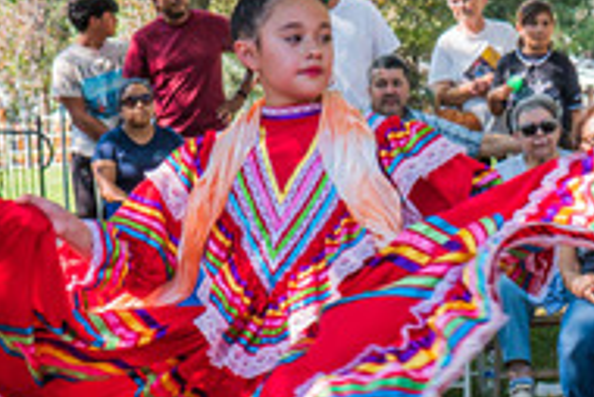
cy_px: 280
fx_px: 3154
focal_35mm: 191
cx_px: 384
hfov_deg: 10.8
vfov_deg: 7.2
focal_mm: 38
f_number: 5.6
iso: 200
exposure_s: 1/250
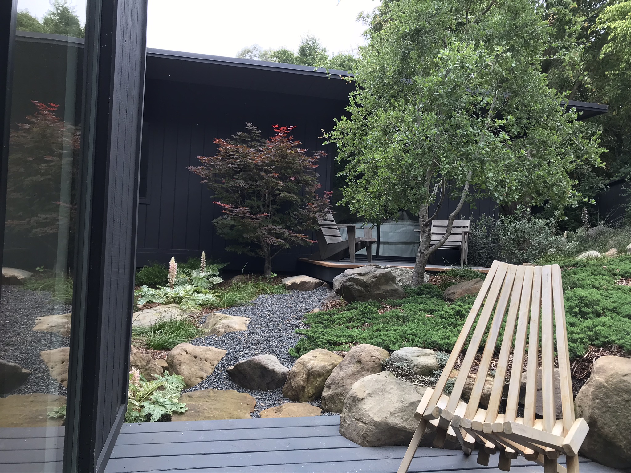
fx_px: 510
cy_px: 236
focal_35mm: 28
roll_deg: -3.0
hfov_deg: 63.4
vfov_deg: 49.7
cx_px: 316
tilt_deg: +2.8
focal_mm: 3.99
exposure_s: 1/295
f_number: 1.8
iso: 20
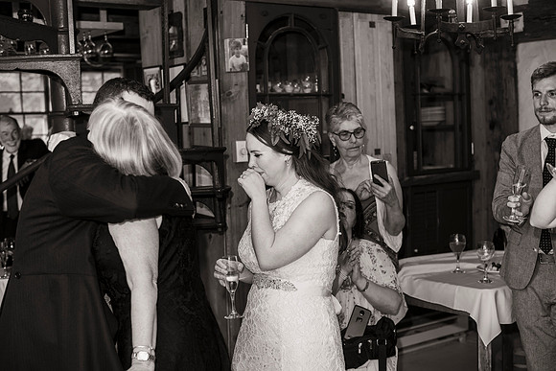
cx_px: 278
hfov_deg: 39.6
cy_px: 186
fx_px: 772
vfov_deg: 27.0
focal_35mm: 50
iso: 500
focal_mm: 50
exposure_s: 1/100
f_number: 3.2
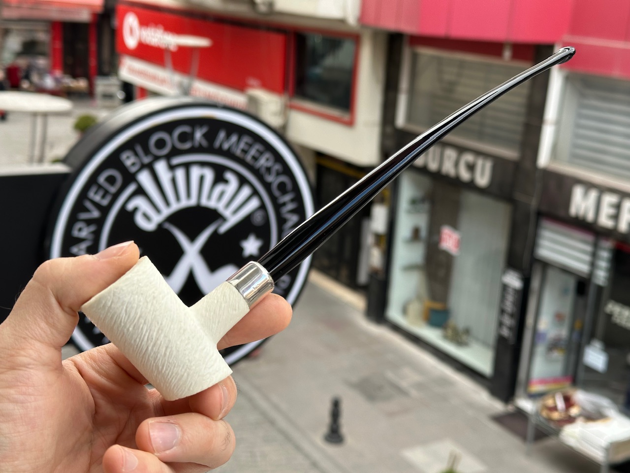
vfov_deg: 30.3
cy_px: 236
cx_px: 315
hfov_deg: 39.7
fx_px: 874
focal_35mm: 48
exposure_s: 1/458
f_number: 1.78
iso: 64
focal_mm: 6.86
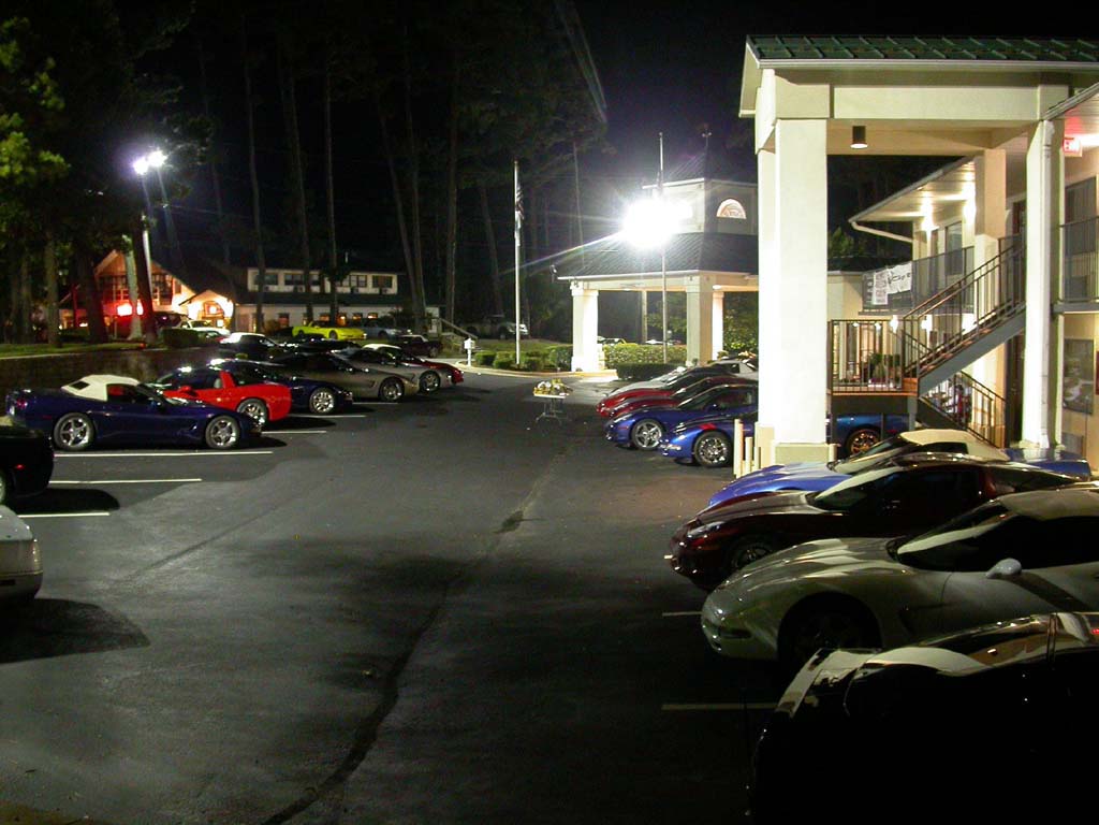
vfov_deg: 37.7
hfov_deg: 49.0
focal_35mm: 38
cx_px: 550
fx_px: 1206
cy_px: 412
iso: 400
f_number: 2.6
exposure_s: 1/3.7
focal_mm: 7.85
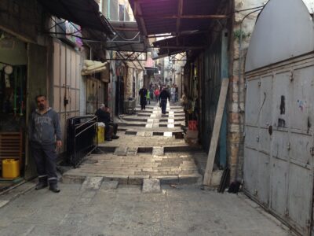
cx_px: 157
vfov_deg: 42.9
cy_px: 118
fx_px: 299
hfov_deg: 55.4
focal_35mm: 33
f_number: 2.4
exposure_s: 1/40
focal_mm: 4.12
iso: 50
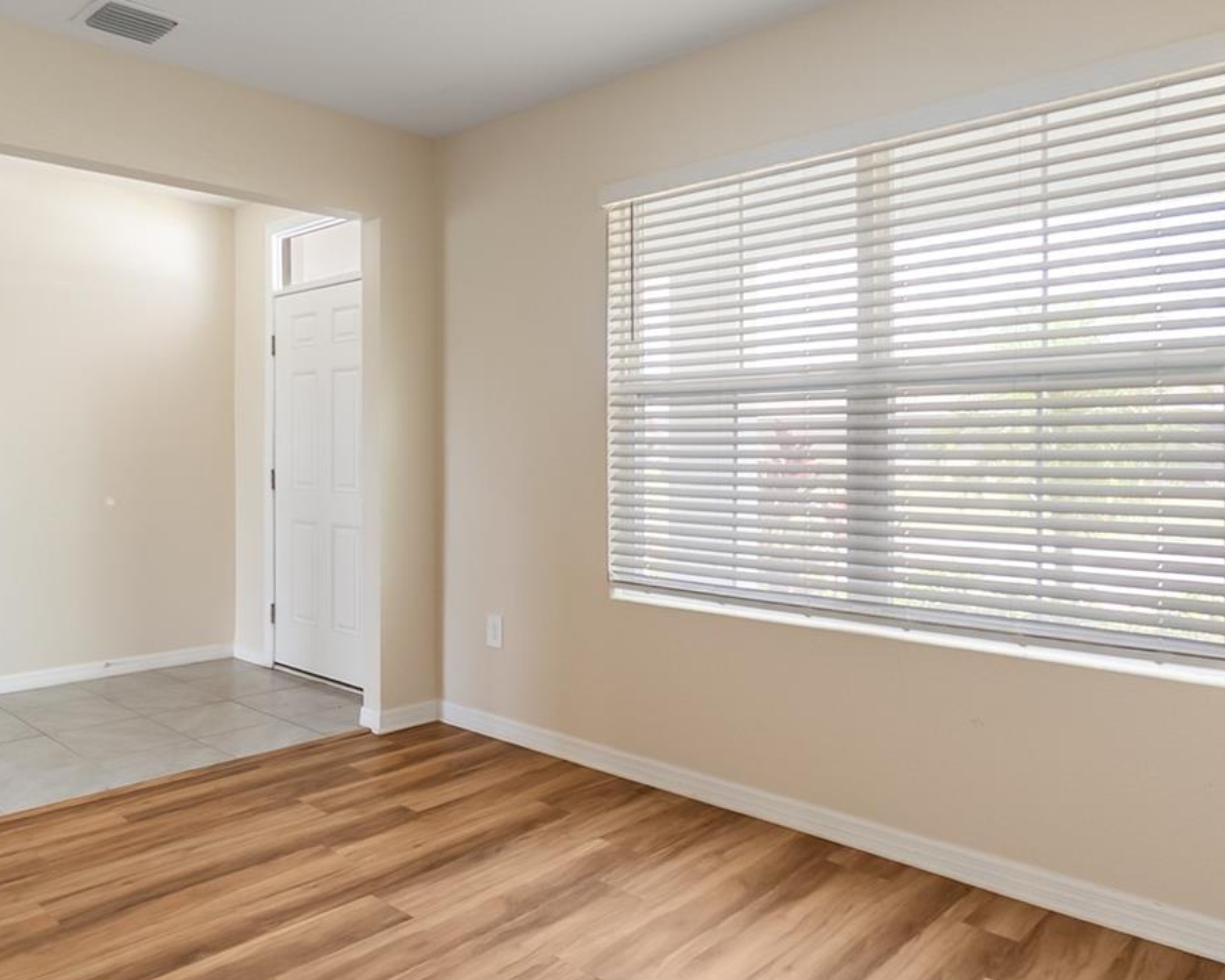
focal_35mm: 25
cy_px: 506
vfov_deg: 56.8
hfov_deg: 65.6
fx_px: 906
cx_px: 375
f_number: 4
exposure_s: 1/30
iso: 640
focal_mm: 10
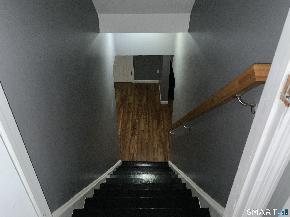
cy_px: 108
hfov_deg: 61.7
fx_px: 243
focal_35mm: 29
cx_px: 145
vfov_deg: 48.2
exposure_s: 1/31
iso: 80
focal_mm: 3
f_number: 1.8
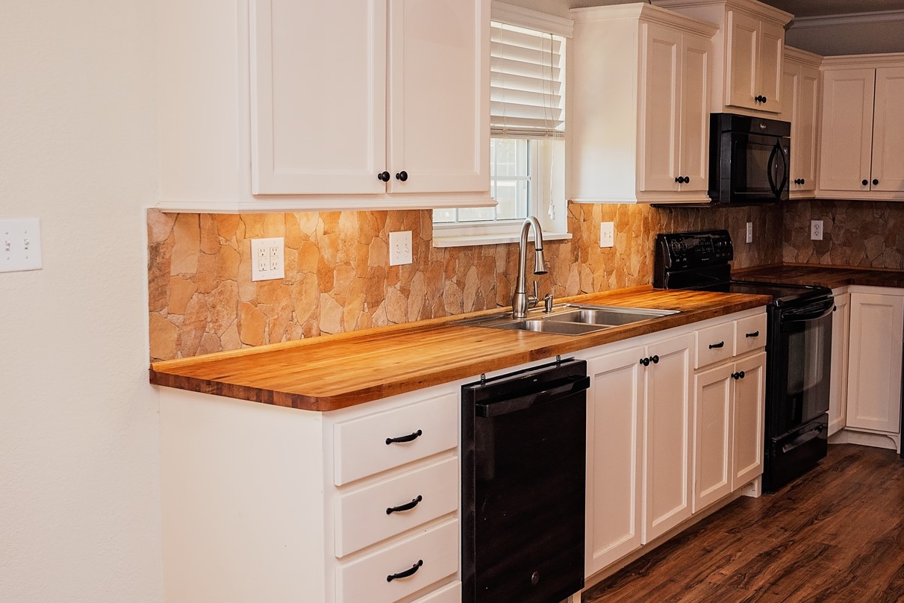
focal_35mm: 43
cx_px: 537
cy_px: 277
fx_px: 1080
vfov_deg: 31.2
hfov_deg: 45.2
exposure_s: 1/200
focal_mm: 24
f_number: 4
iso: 400
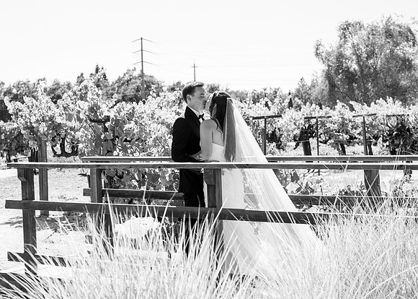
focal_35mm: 61
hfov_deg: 32.3
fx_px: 722
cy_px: 129
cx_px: 197
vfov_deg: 23.3
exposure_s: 1/500
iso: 200
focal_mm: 45
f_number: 4
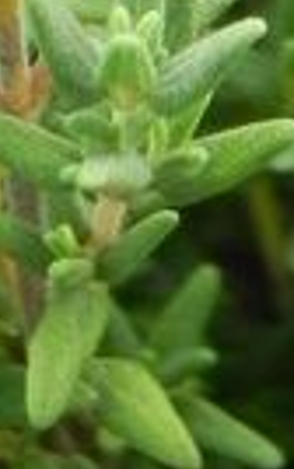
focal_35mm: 474
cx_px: 514
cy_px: -662
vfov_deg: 4.3
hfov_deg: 2.8
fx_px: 6064
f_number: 4
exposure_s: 1/100
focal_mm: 13.4
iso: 160
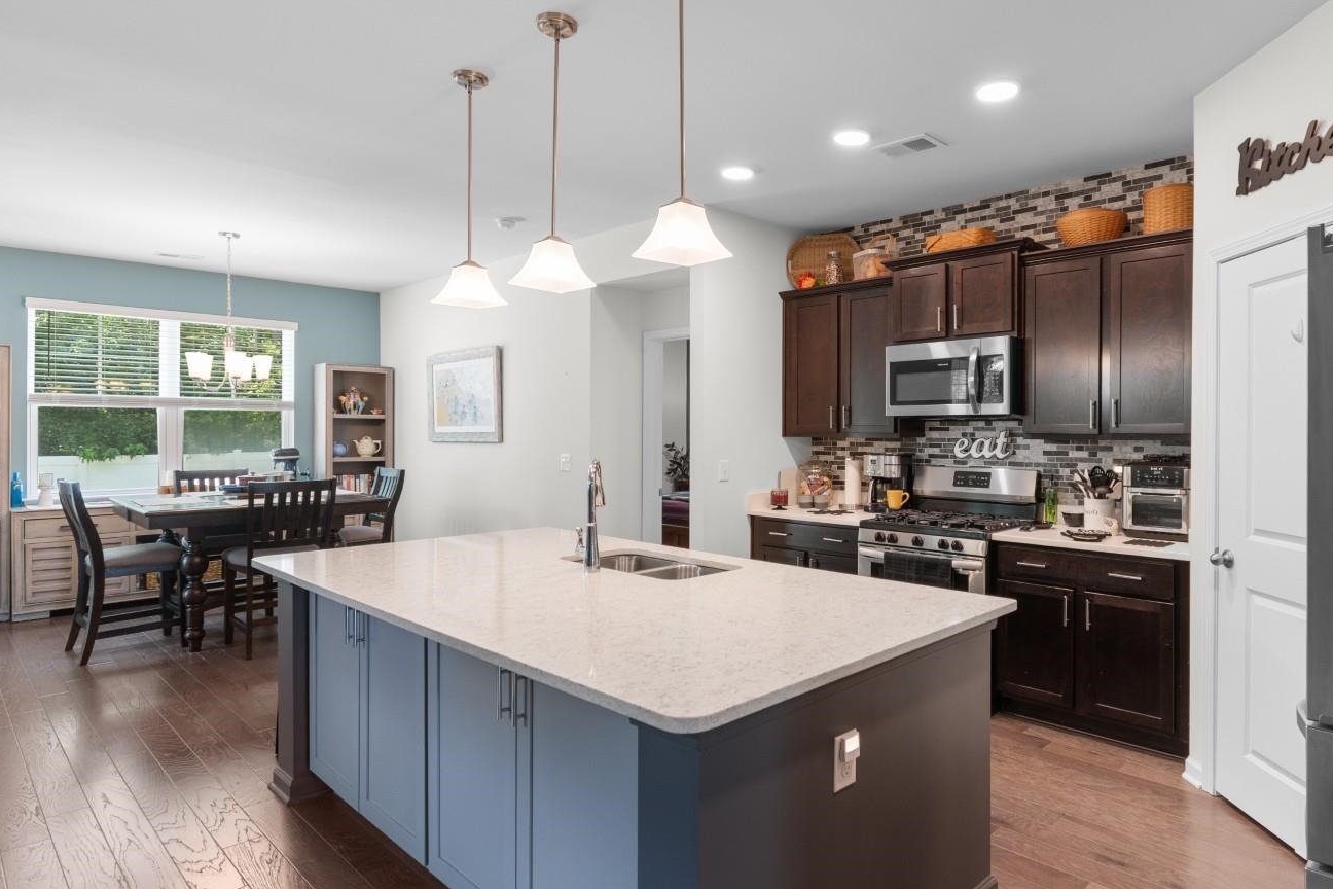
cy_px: 425
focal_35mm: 20
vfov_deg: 61.9
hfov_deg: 83.3
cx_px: 771
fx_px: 740
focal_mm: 11
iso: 100
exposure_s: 1/3
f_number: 4.8
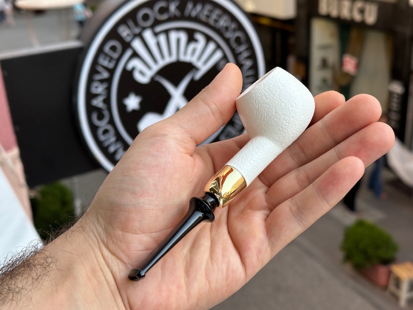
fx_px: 573
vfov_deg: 30.3
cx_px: 206
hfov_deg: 39.7
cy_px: 155
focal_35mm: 48
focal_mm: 6.86
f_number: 1.78
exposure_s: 1/880
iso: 64
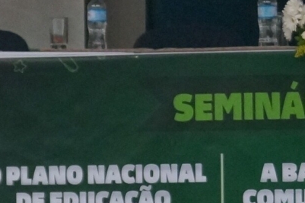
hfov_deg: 6.9
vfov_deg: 4.6
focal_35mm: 299
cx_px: 106
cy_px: 190
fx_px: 2529
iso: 1600
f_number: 5.6
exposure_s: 1/160
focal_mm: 40
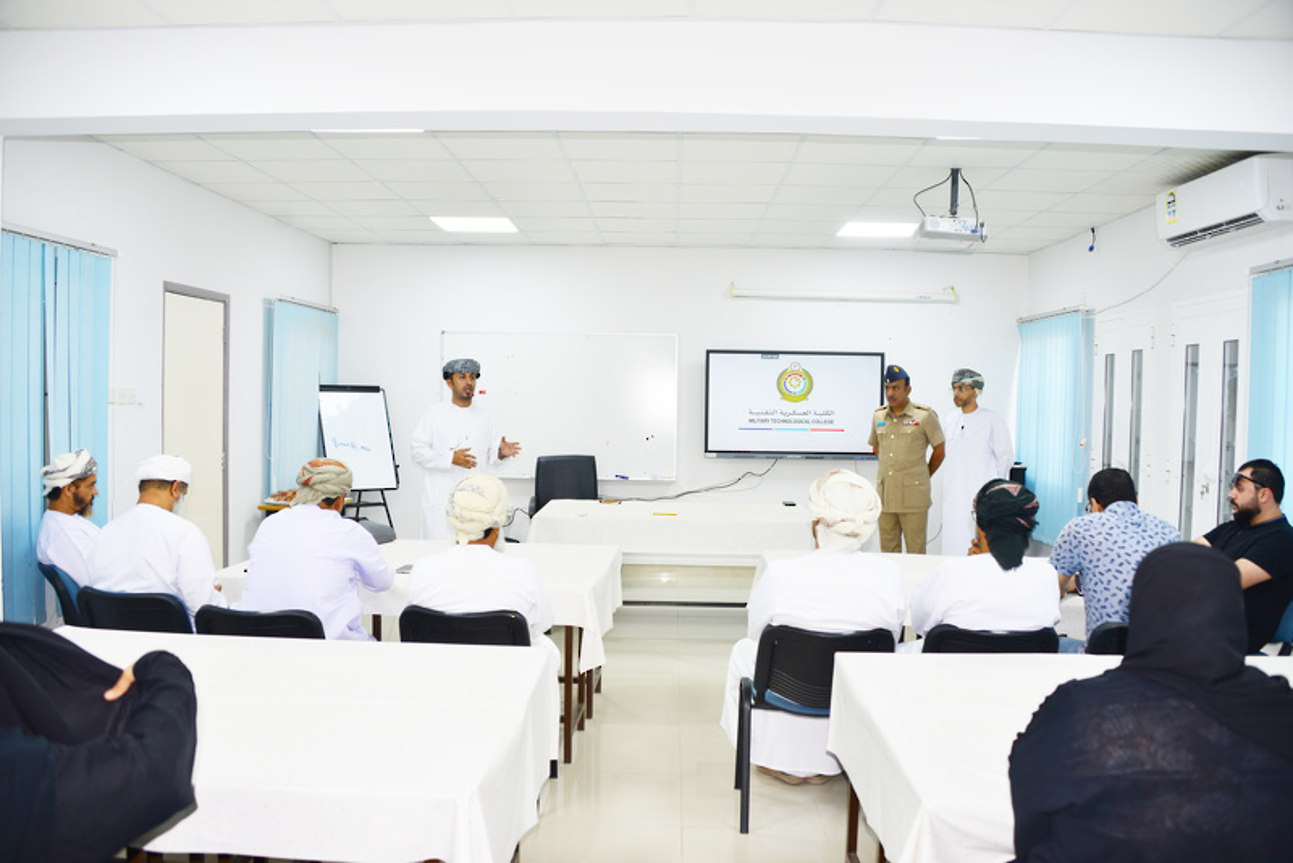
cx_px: 646
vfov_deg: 46.4
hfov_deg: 65.5
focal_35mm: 28
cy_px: 432
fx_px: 1006
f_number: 3.5
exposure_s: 1/125
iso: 250
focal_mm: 28
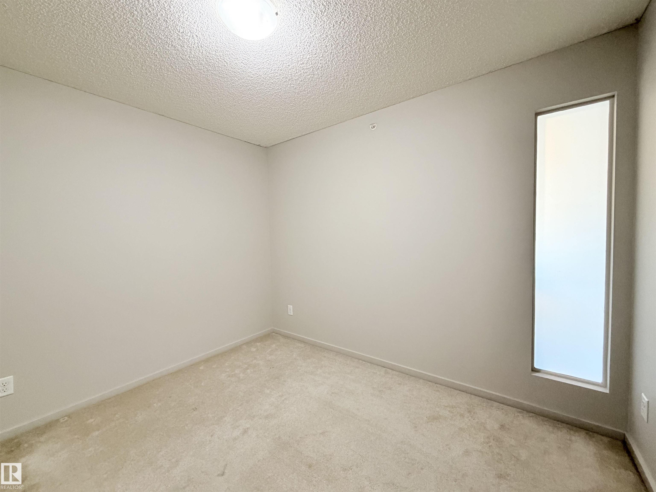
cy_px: 246
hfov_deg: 102.1
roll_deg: +1.5
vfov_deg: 85.7
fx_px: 265
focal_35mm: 14
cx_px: 328
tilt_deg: -2.3
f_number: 2.2
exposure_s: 1/60
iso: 320
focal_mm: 2.22
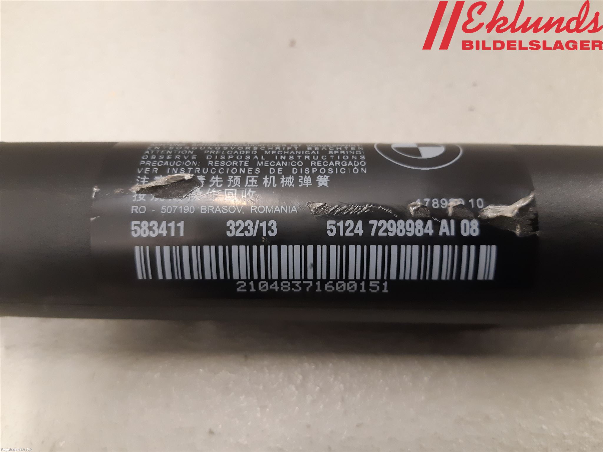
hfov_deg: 67.3
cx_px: 302
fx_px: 453
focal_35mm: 26
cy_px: 226
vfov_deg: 53.1
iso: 250
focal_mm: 3.93
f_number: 1.7
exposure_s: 1/33
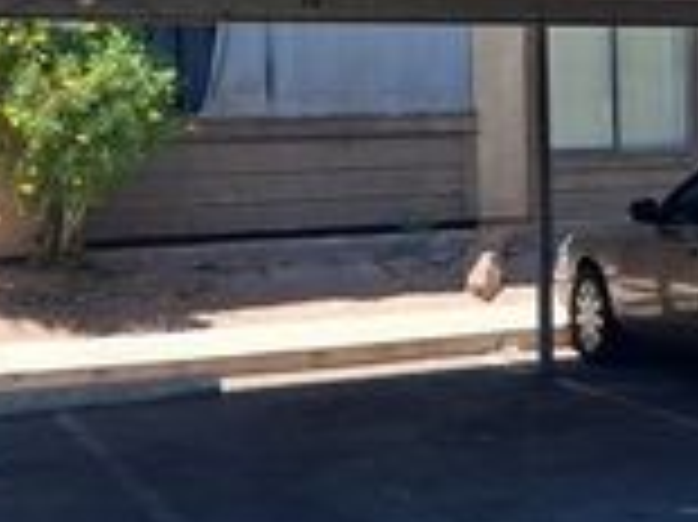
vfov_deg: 16.7
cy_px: 25
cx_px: 707
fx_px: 1753
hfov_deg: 21.7
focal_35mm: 87
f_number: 1.8
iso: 25
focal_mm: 4
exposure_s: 1/385
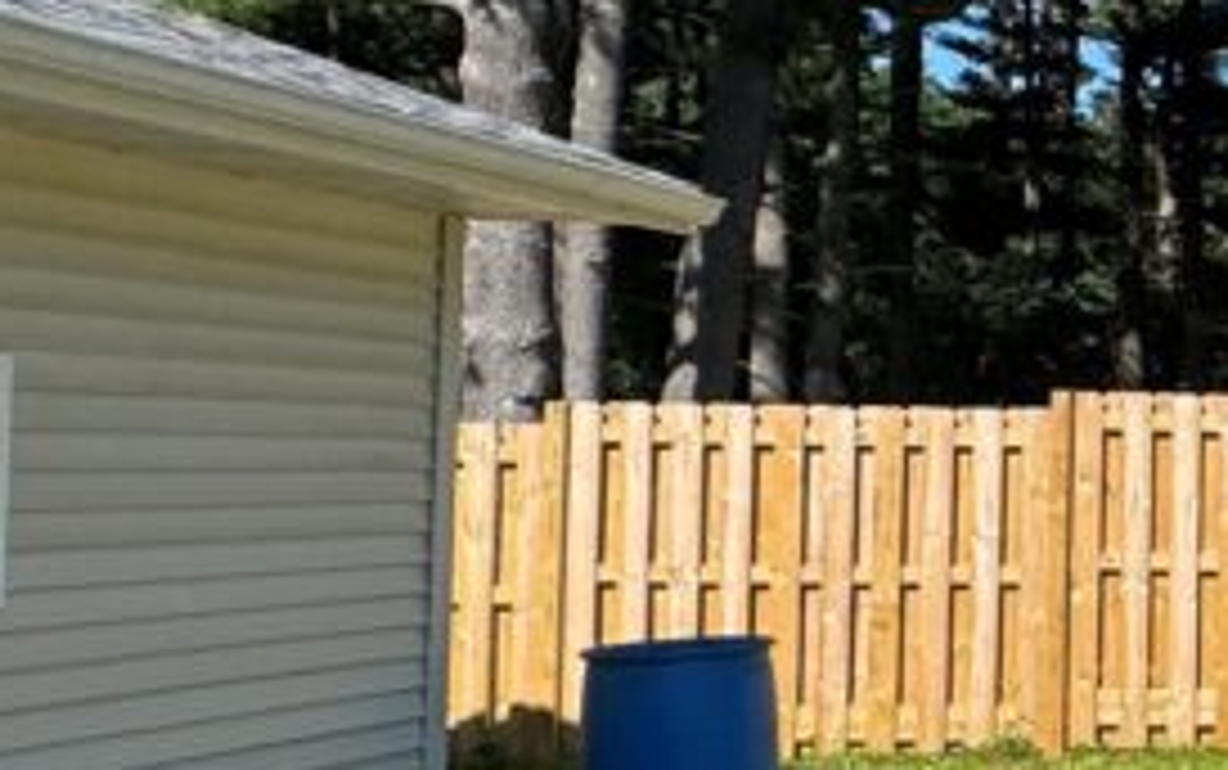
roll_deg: -1.4
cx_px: 1945
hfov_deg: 24.8
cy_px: 428
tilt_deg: +3.5
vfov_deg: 22.4
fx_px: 1942
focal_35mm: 58
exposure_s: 1/2083
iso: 50
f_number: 2.2
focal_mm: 2.22
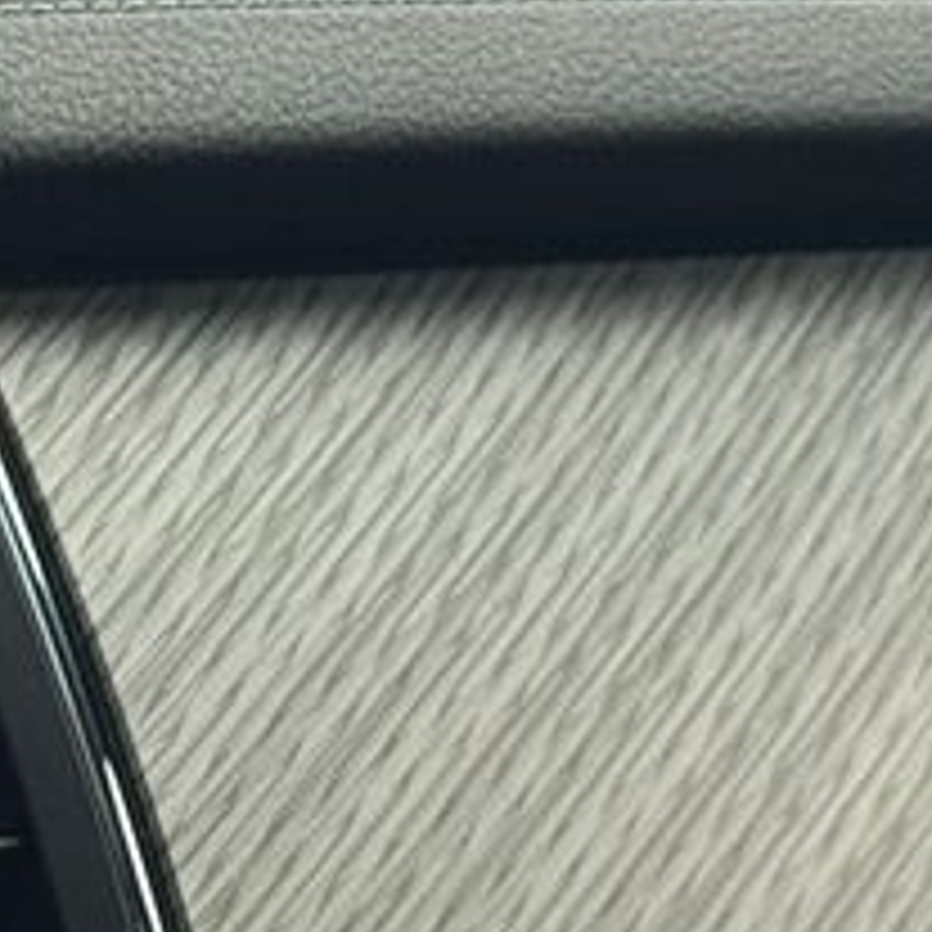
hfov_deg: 7.8
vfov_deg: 8.2
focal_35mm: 210
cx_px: -1279
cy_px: 1283
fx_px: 6397
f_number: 1.78
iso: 64
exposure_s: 1/715
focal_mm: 6.76
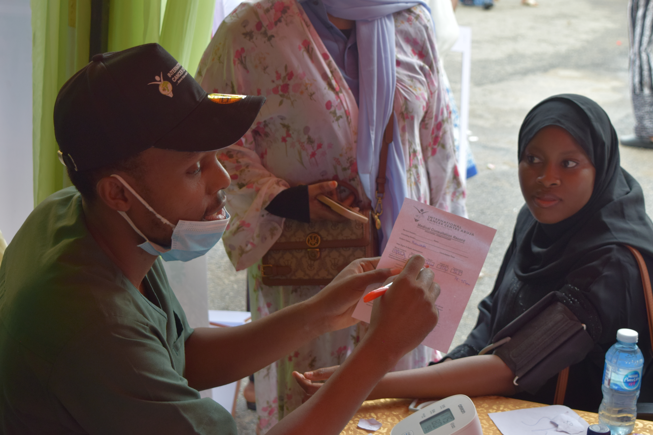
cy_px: 218
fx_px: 1143
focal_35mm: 63
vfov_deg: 21.6
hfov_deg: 31.9
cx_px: 326
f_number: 6.3
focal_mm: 42
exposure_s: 1/160
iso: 400
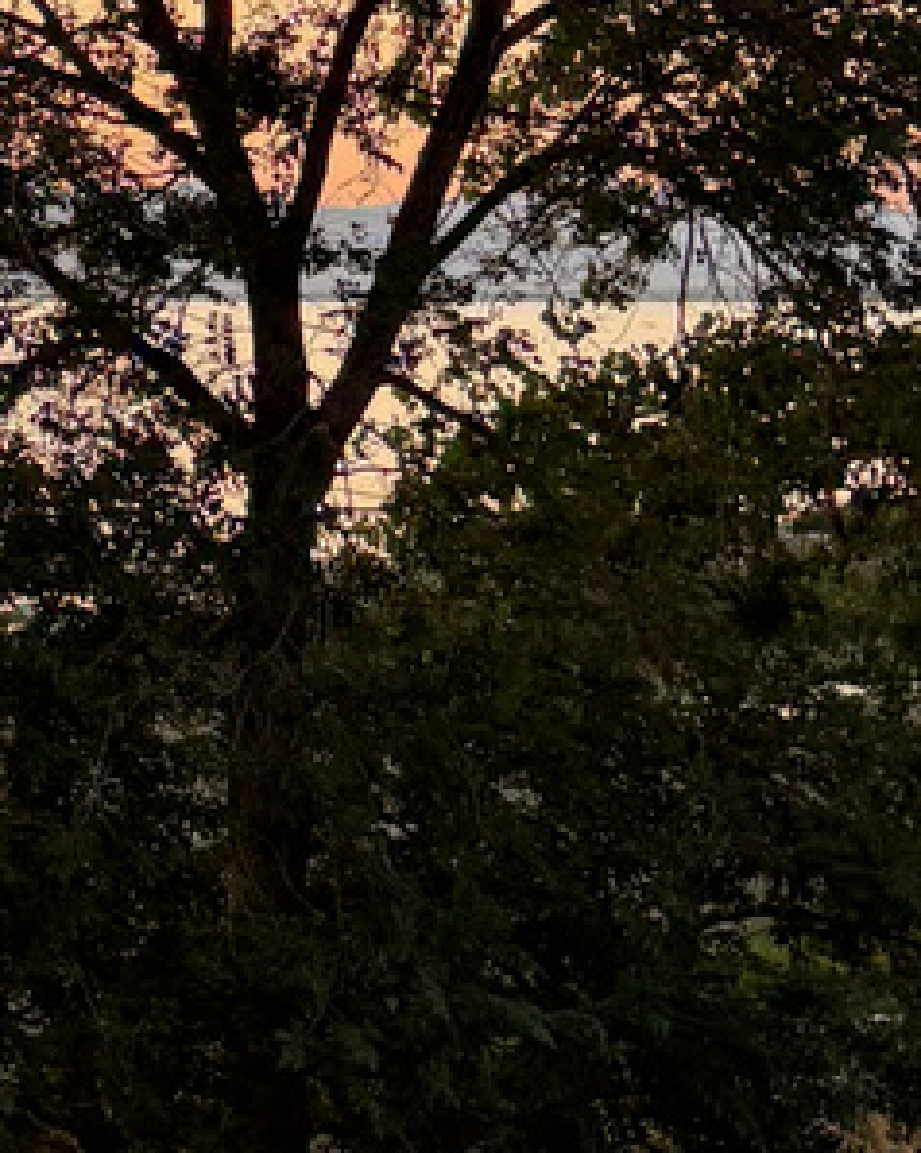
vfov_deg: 14.4
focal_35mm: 131
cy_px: -62
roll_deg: +0.4
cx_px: -917
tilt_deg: +5.1
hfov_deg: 10.8
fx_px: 4468
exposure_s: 1/373
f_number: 1.6
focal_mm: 5.96
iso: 64
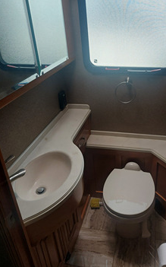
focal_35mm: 29
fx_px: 210
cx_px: 111
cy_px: 117
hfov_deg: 42.5
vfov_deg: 64.4
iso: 64
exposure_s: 1/60
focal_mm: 5.23
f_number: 1.8
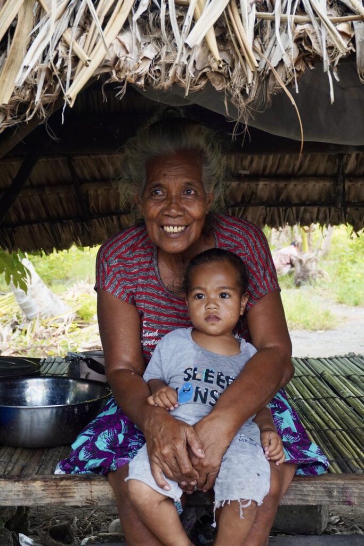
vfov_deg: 31.2
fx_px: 978
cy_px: 273
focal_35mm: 64
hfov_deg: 21.1
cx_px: 182
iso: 800
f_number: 8
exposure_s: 1/100
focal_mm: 43
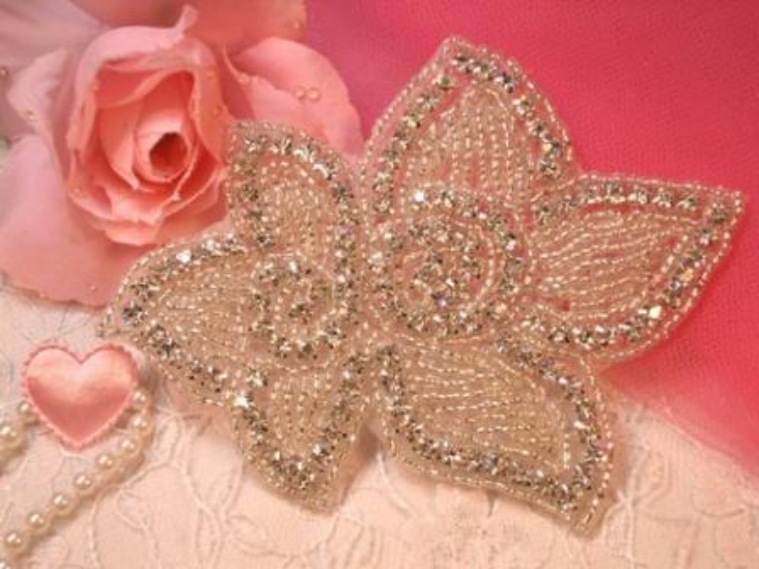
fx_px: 1666
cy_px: 284
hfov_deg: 25.7
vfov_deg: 19.4
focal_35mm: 76
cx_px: 380
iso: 80
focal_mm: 13.7
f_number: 4.4
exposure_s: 1/180
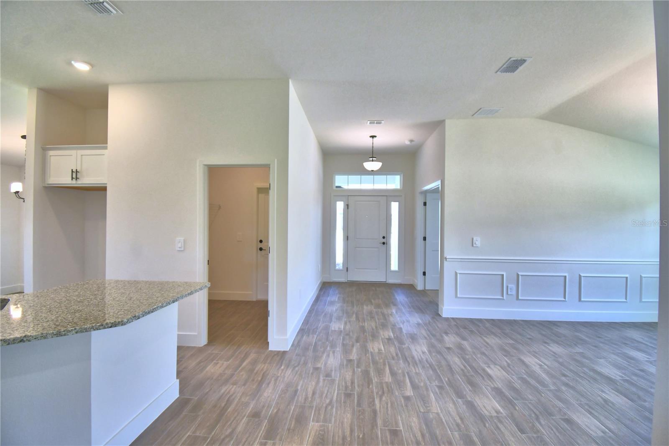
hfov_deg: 100.4
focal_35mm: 15
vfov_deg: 77.3
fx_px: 279
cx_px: 334
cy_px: 223
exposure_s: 1/125
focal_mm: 10
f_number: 4.5
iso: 320
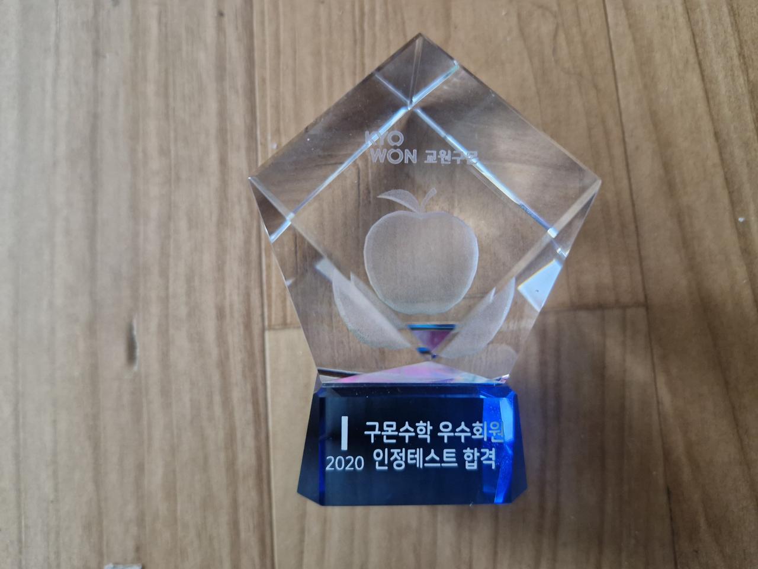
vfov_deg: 58.9
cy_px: 284
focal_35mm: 23
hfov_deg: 73.9
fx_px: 504
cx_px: 379
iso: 800
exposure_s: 1/60
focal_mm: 5.54
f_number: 1.8
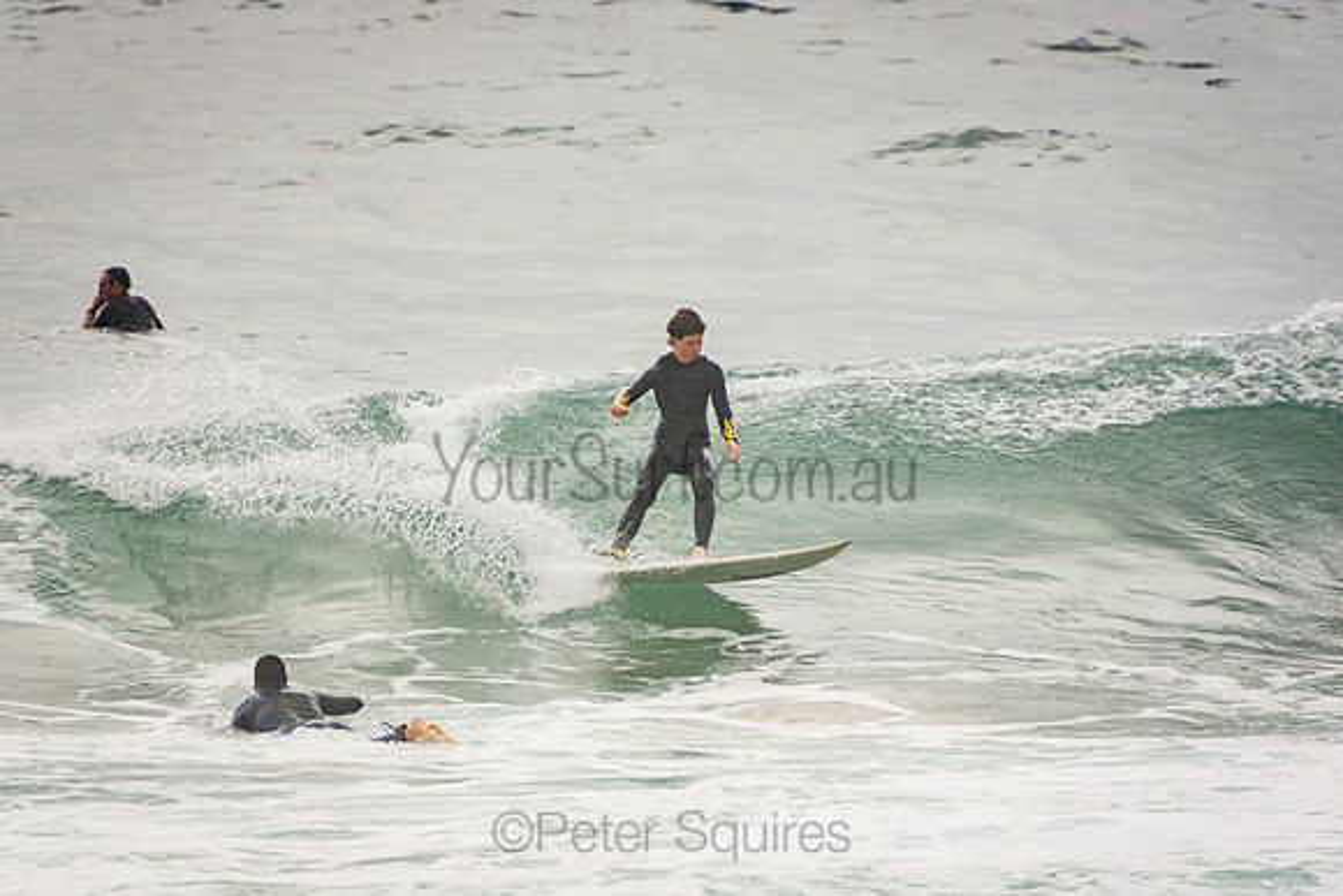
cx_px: 672
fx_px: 22388
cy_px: 448
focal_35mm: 600
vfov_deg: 2.3
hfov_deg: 3.4
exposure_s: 1/1250
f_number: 5.6
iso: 250
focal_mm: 400
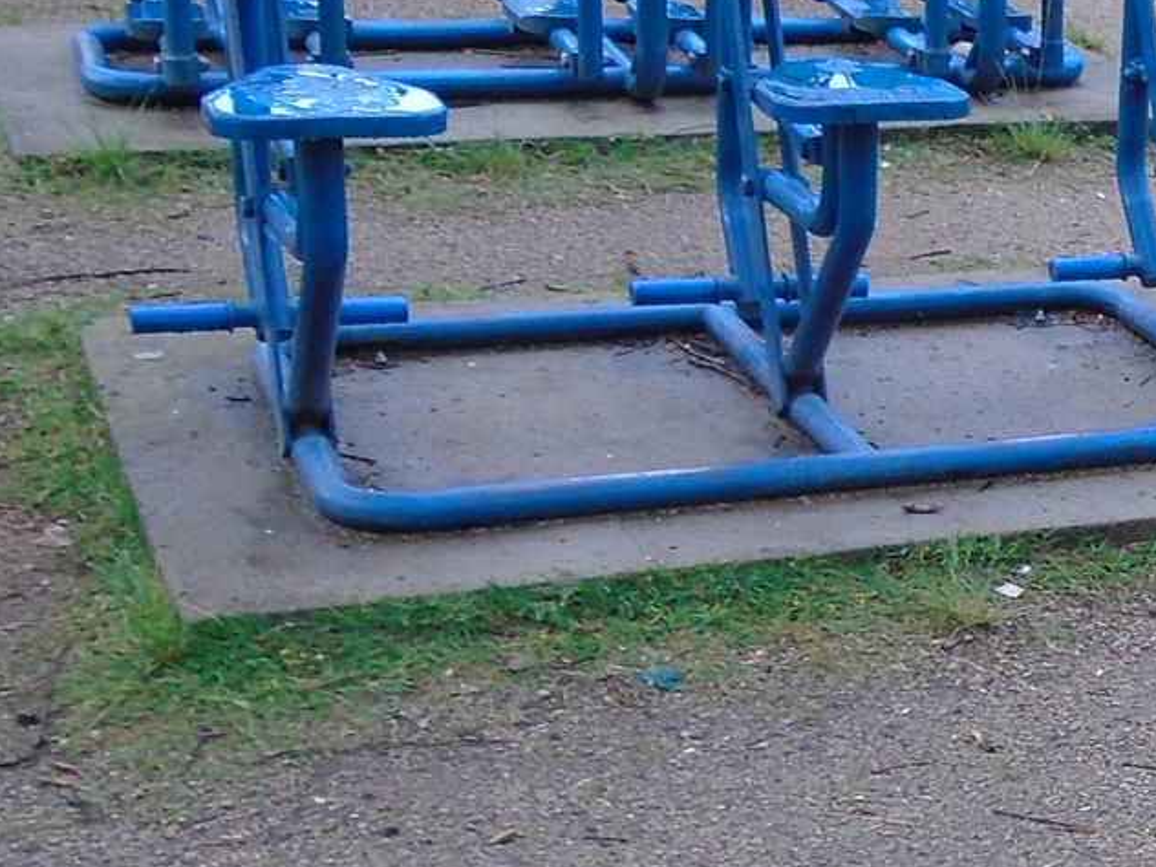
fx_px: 2638
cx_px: 1573
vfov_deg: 18.7
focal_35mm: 79
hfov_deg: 21.8
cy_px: 487
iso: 100
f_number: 3.2
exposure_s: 1/100
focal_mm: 4.6
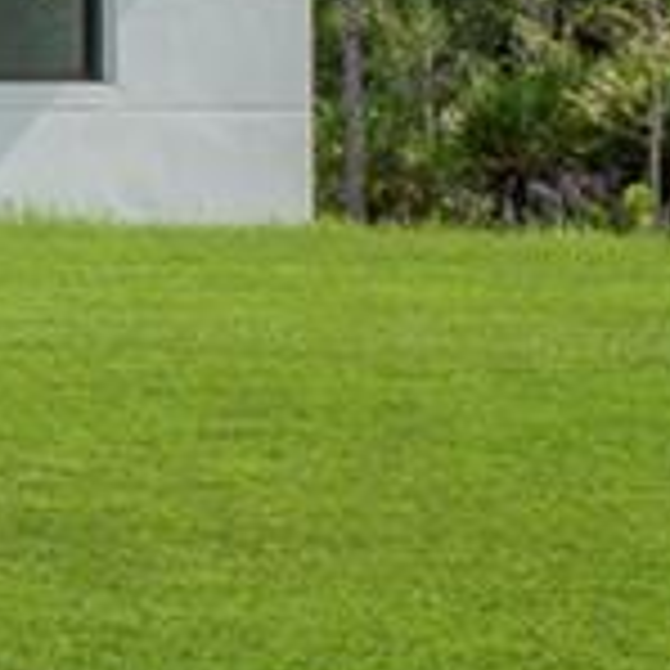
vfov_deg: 9.8
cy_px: -256
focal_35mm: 175
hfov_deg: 8.7
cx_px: -1133
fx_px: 3832
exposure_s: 1/320
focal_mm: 20
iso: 100
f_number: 8
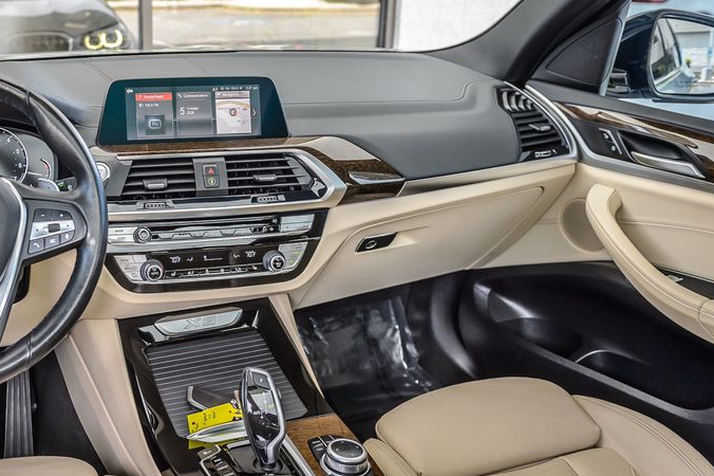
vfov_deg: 35.5
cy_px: 151
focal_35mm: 37
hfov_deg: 49.9
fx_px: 733
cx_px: 182
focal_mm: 24
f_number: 4
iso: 400
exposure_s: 1/125
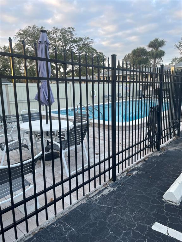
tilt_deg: -9.6
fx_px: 182
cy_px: 121
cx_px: 91
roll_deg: +1.9
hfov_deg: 53.1
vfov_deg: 67.3
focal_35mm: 26
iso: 32
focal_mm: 4.2
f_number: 1.6
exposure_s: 1/124
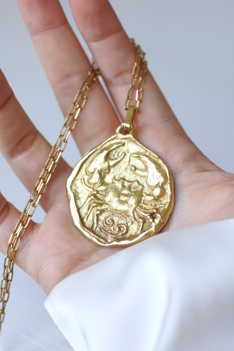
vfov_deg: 19.5
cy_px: 176
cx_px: 117
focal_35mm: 105
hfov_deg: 13.0
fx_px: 1024
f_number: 4
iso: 200
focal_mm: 70
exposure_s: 1/125
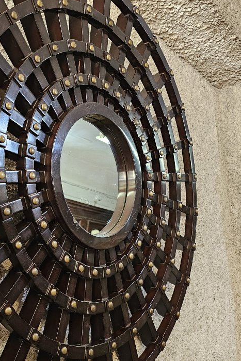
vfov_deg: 47.3
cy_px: 196
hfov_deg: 32.0
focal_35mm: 41
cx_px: 57
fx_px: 411
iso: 400
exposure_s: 1/100
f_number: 1.7
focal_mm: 6.3
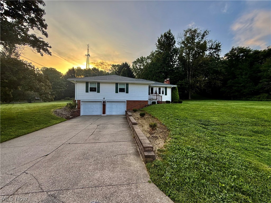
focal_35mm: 14
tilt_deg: +1.1
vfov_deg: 85.7
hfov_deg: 102.1
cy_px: 102
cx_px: 136
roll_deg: -0.2
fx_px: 110
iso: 64
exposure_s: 1/218
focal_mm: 2.22
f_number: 2.2
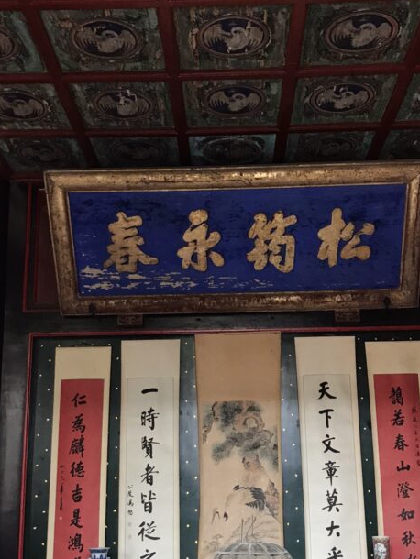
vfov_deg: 40.3
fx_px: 760
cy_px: 317
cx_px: 216
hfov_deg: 30.9
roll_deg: +0.1
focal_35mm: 47
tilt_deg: +14.6
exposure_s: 1/25
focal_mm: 3.99
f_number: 1.8
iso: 40
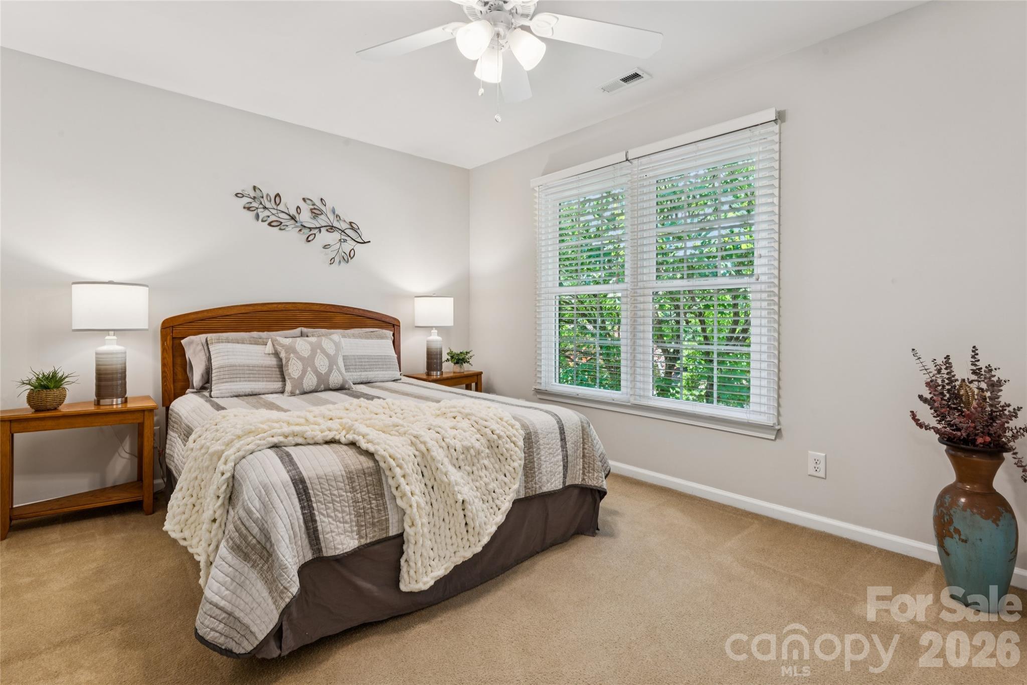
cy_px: 342
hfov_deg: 94.6
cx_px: 514
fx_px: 473
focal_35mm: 17
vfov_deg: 71.7
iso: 100
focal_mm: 16.6
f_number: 13
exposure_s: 1/2.5
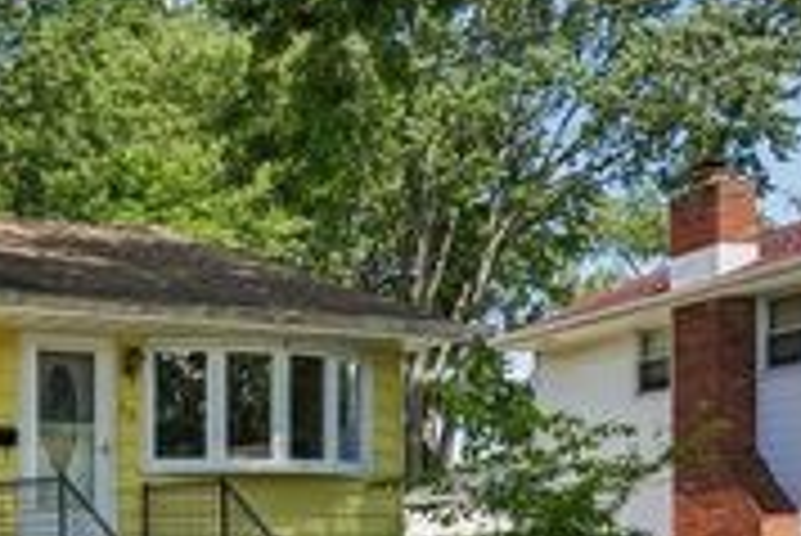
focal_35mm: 59
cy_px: 466
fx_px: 1314
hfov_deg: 28.3
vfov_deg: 22.6
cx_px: -220
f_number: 7.1
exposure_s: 1/640
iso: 320
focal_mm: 21
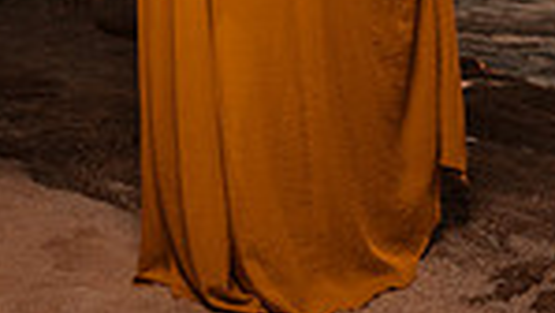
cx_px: -67
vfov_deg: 11.6
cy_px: -233
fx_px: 1443
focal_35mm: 98
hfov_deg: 20.7
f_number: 4
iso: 100
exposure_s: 1/400
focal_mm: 24
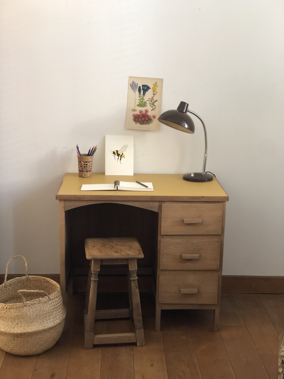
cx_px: 142
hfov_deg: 28.0
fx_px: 569
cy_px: 190
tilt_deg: -14.0
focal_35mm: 52
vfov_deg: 36.8
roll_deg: -1.3
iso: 100
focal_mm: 6
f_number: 2.4
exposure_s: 1/30
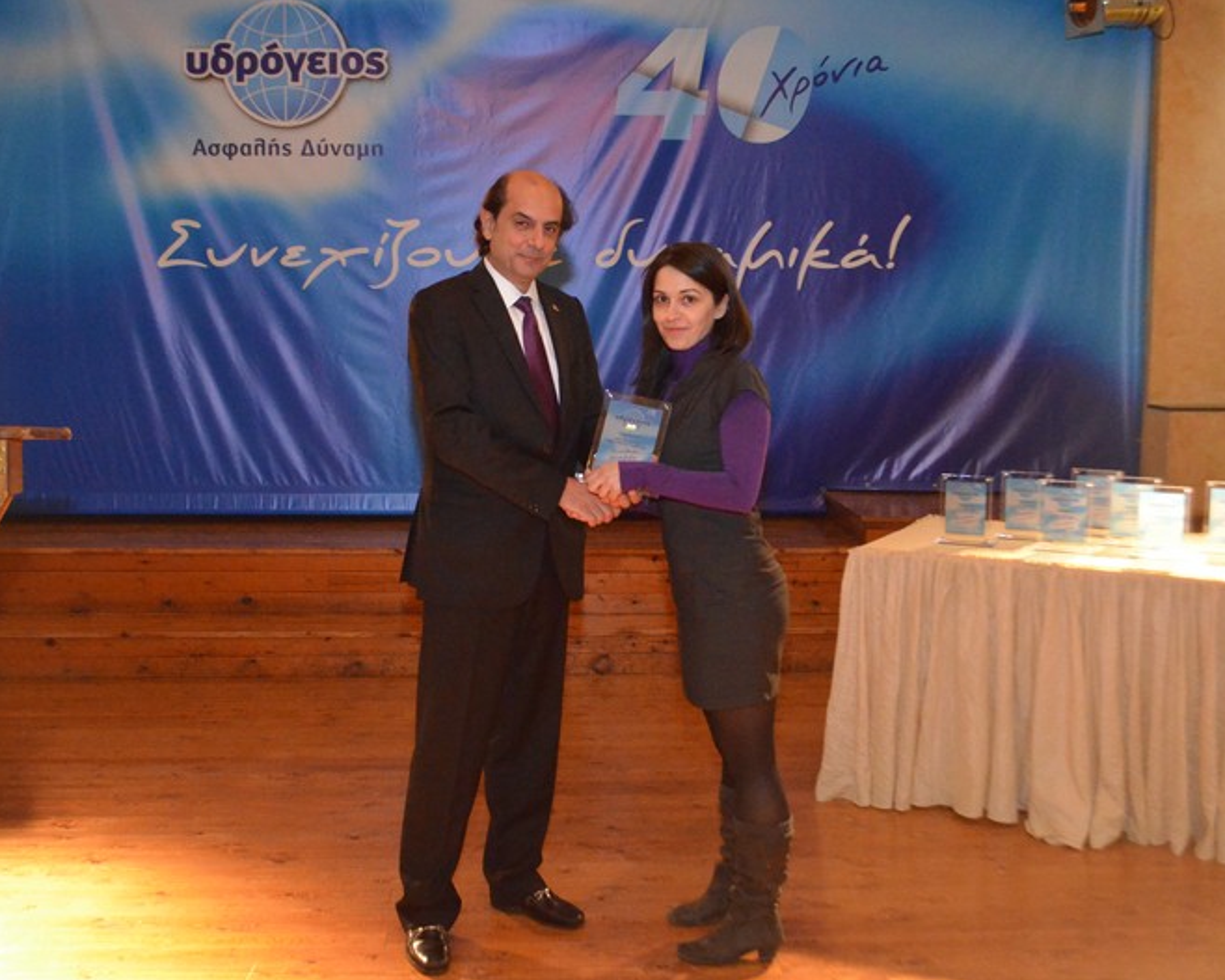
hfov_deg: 44.8
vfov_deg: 36.5
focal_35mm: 41
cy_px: 490
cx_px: 559
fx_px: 1486
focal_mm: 24
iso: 6400
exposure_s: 1/180
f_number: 4
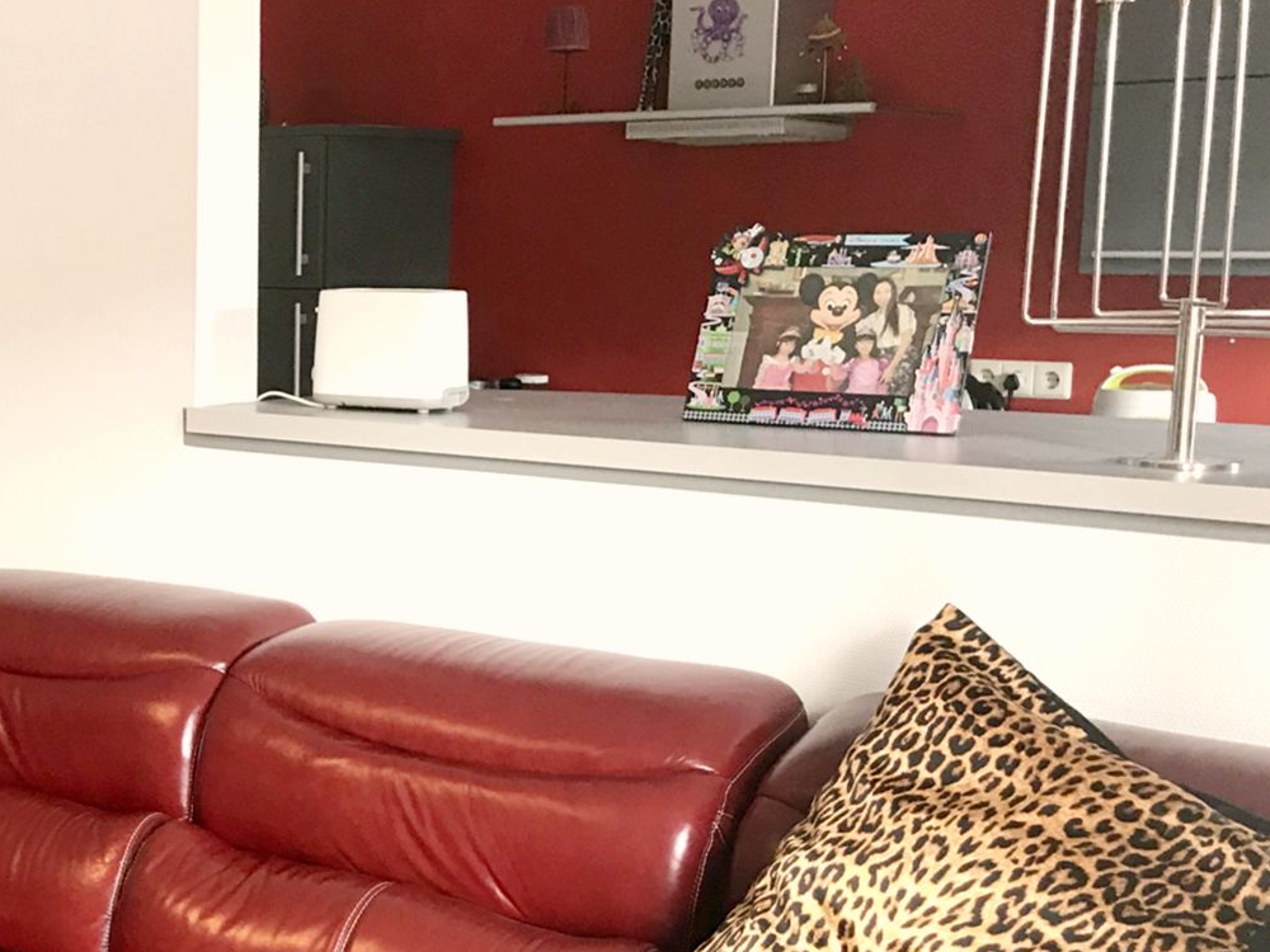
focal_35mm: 56
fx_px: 2055
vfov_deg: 26.0
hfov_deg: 32.4
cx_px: 95
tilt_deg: -10.5
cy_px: 574
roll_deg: +1.1
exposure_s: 1/25
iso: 32
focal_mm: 3.99
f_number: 1.8
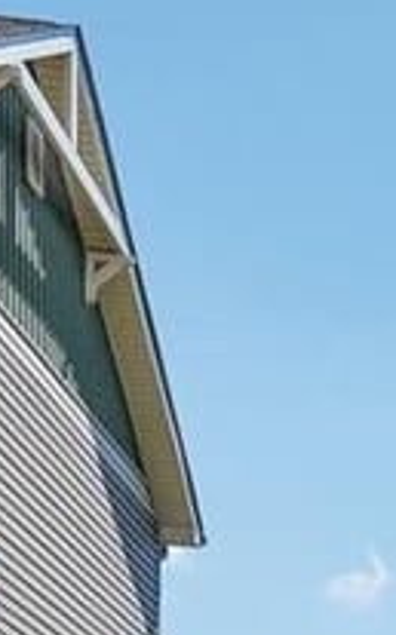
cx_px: 1455
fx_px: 2146
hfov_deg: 7.9
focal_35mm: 124
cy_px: 971
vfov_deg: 15.5
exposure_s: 1/1250
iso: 400
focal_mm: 14
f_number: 8
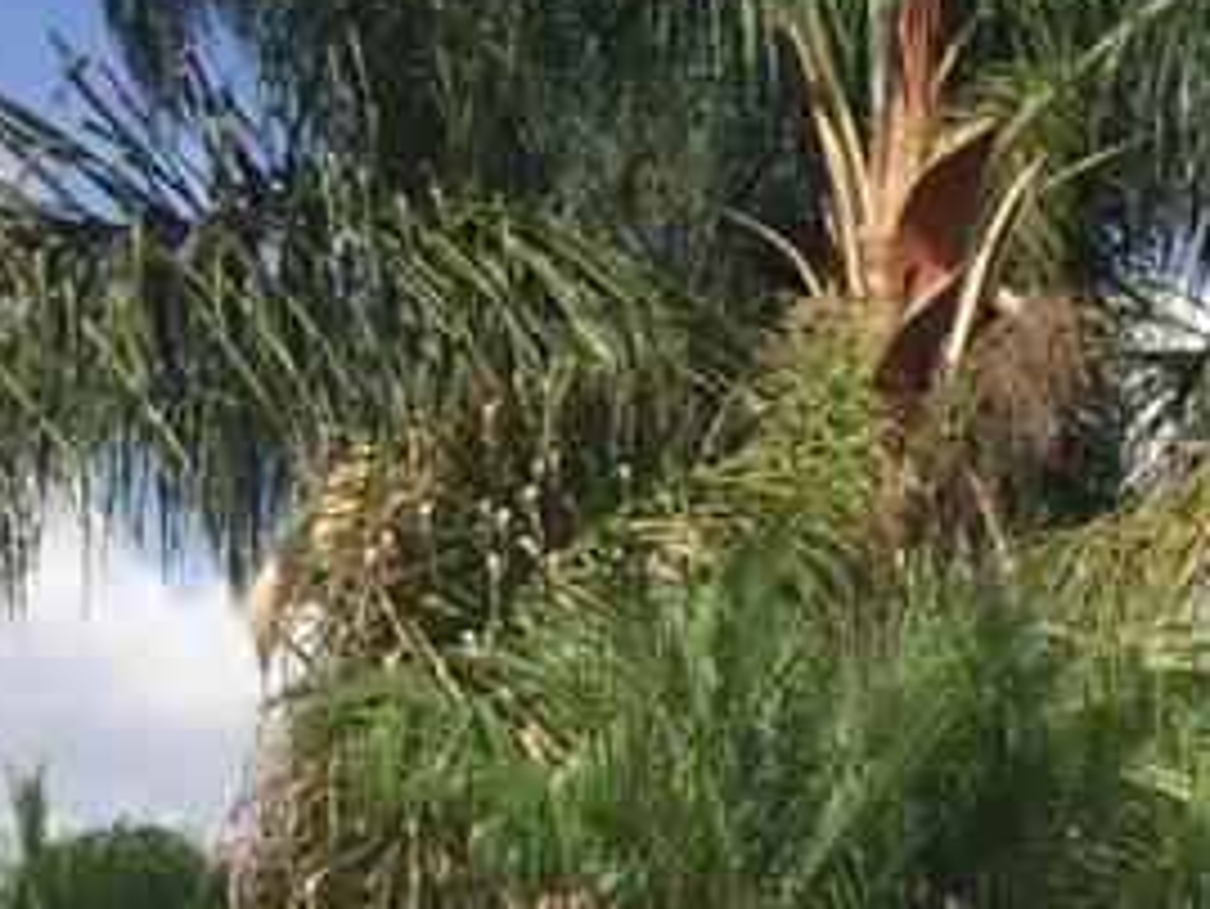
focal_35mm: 69
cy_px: 873
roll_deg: +0.7
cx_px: 1048
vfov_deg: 20.7
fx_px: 2413
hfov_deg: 27.3
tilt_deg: +7.1
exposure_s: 1/2198
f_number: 2.2
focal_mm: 4.15
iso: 32
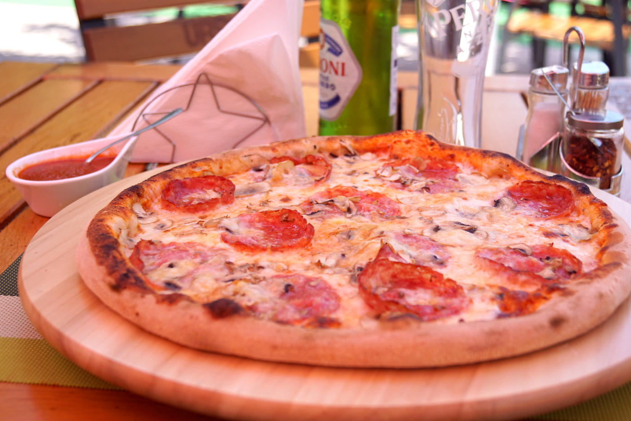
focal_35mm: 52
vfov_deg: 26.0
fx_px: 911
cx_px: 319
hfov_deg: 38.2
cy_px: 198
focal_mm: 30
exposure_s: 1/250
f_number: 4.5
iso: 100
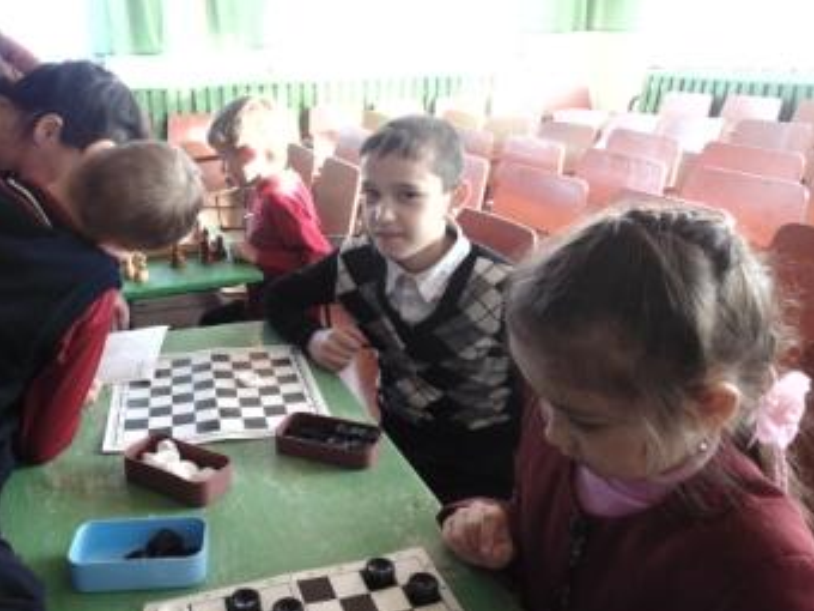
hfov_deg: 60.8
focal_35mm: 29
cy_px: 283
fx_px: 682
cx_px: 302
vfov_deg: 48.2
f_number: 3.1
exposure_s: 1/30
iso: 100
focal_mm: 4
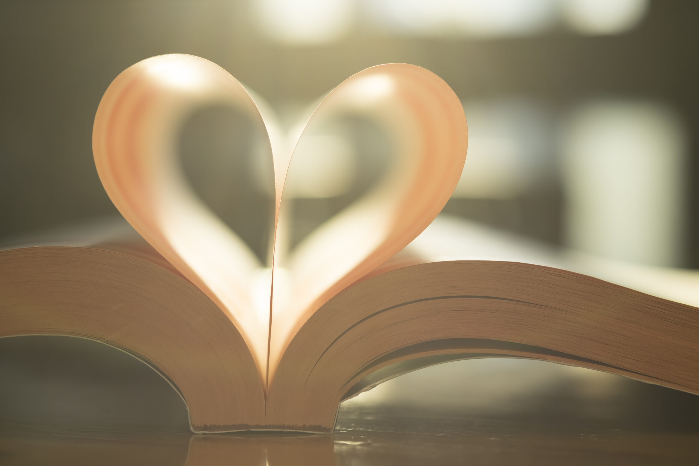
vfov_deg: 15.2
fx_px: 1747
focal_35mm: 90
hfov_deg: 22.6
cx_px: 350
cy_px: 233
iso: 400
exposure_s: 1/500
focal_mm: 60
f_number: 3.2
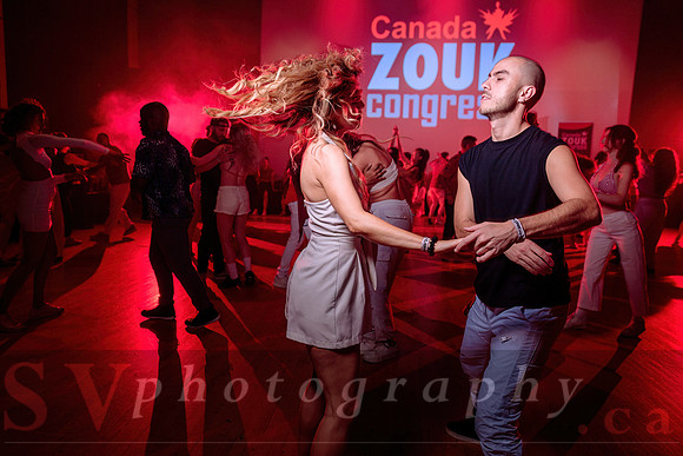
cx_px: 342
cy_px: 218
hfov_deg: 71.4
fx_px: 476
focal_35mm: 25
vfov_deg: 51.2
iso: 800
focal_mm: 24
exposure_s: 1/60
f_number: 2.8
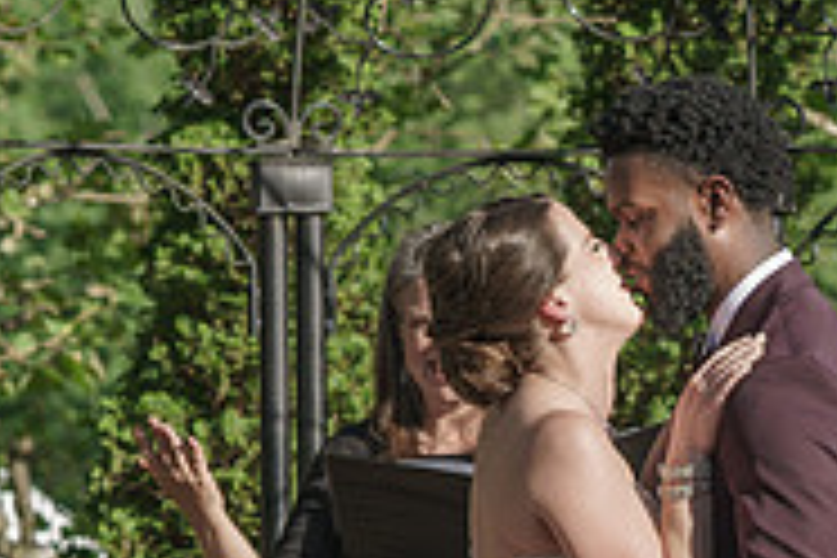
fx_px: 7370
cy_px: 774
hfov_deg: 6.5
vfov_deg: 4.3
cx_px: 632
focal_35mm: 317
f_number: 4.5
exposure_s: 1/500
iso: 50
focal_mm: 97
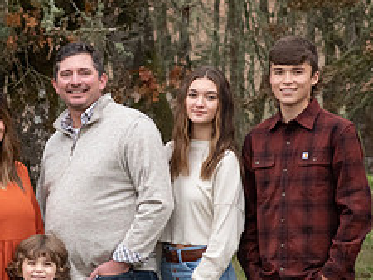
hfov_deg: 5.4
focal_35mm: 365
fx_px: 3935
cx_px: 72
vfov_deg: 4.1
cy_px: 145
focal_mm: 85
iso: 1000
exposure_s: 1/320
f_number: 7.1
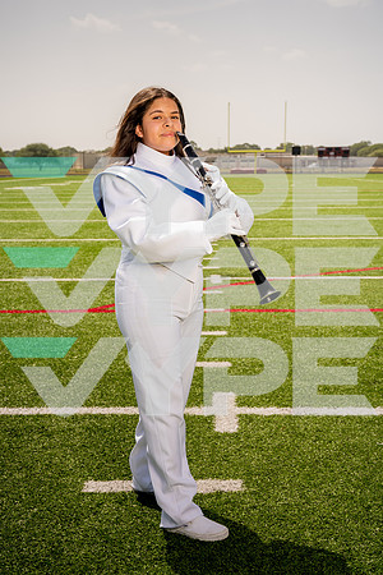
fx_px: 766
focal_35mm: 48
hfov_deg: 28.1
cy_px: 288
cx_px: 192
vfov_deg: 41.1
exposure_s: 1/250
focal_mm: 48
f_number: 7.1
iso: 50
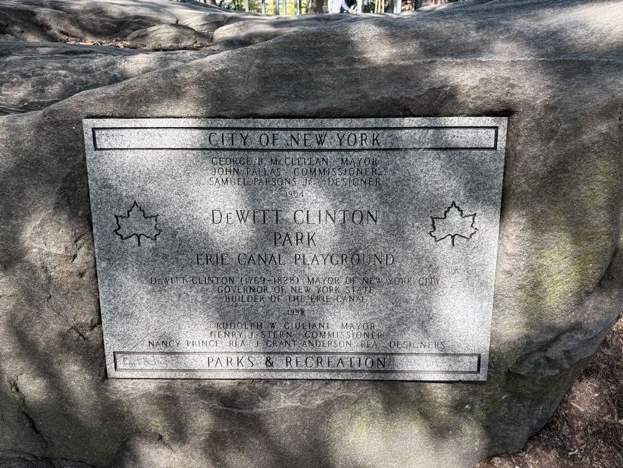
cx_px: 312
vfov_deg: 56.8
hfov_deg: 71.6
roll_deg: -0.6
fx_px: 432
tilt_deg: -28.4
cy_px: 234
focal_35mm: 24
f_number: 1.78
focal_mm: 6.76
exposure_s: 1/708
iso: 80
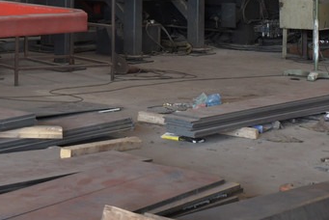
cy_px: -81
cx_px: -216
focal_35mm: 109
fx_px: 997
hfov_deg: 16.4
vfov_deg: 12.2
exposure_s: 1/200
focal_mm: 31
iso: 1000
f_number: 5.6
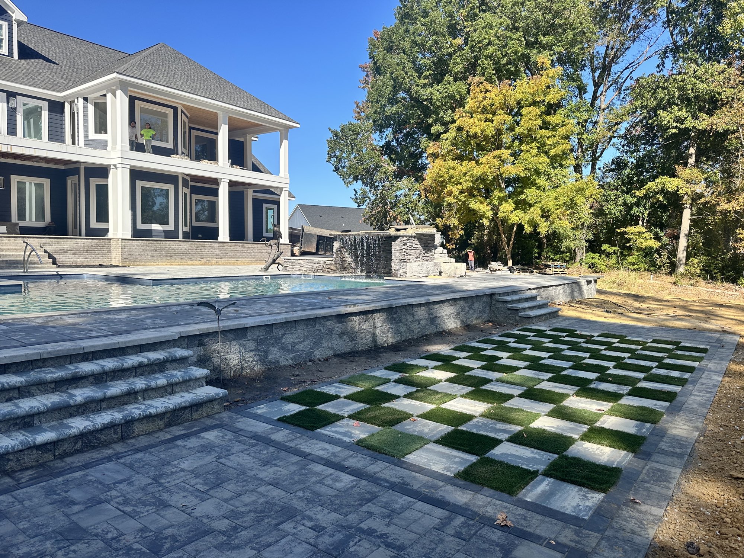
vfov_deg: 56.8
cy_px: 279
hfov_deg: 71.6
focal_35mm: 24
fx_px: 516
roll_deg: -0.7
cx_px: 372
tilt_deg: -3.7
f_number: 1.78
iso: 80
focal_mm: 6.86
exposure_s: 1/2299
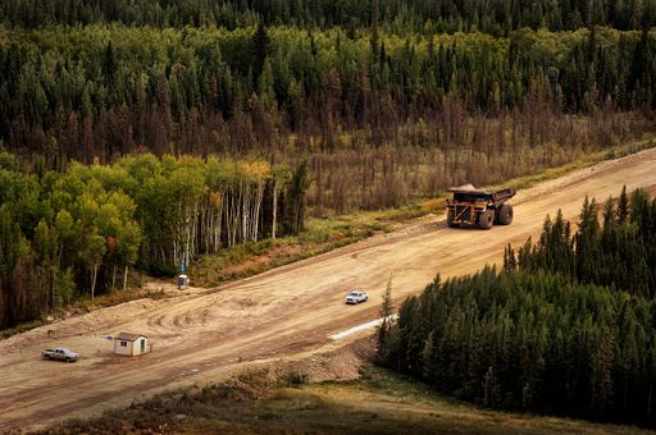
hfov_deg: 8.6
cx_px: 328
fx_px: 4368
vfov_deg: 5.7
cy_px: 218
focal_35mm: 240
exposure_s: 1/800
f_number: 3.2
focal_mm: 160
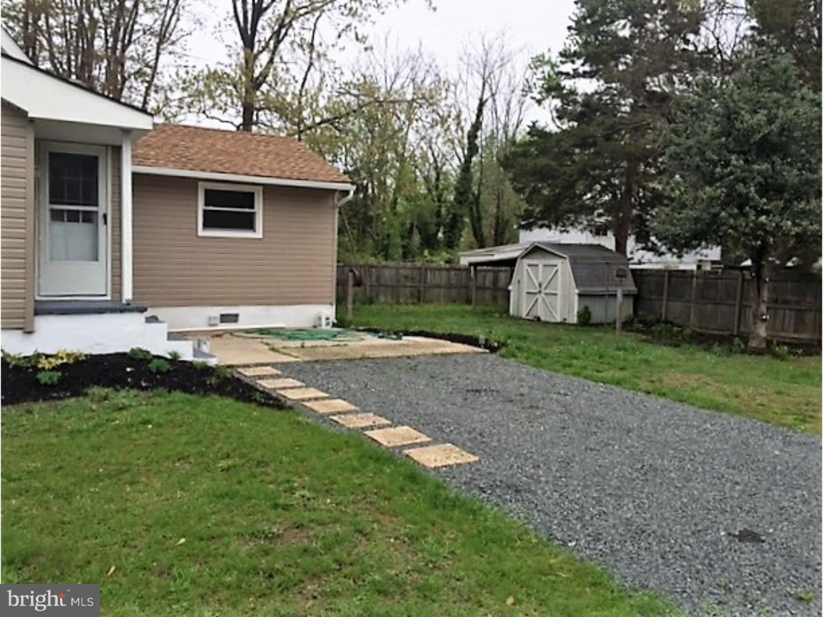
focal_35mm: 29
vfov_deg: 48.2
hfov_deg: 61.7
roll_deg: +0.0
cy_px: 308
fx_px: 689
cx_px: 412
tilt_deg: -2.6
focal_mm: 4.15
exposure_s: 1/366
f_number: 2.2
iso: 32
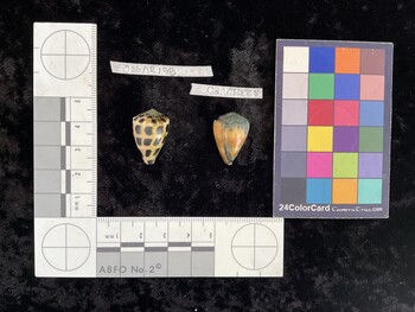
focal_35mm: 29
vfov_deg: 48.3
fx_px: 348
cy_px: 156
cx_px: 208
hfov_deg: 61.6
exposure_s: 1/60
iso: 80
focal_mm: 3
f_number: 1.8
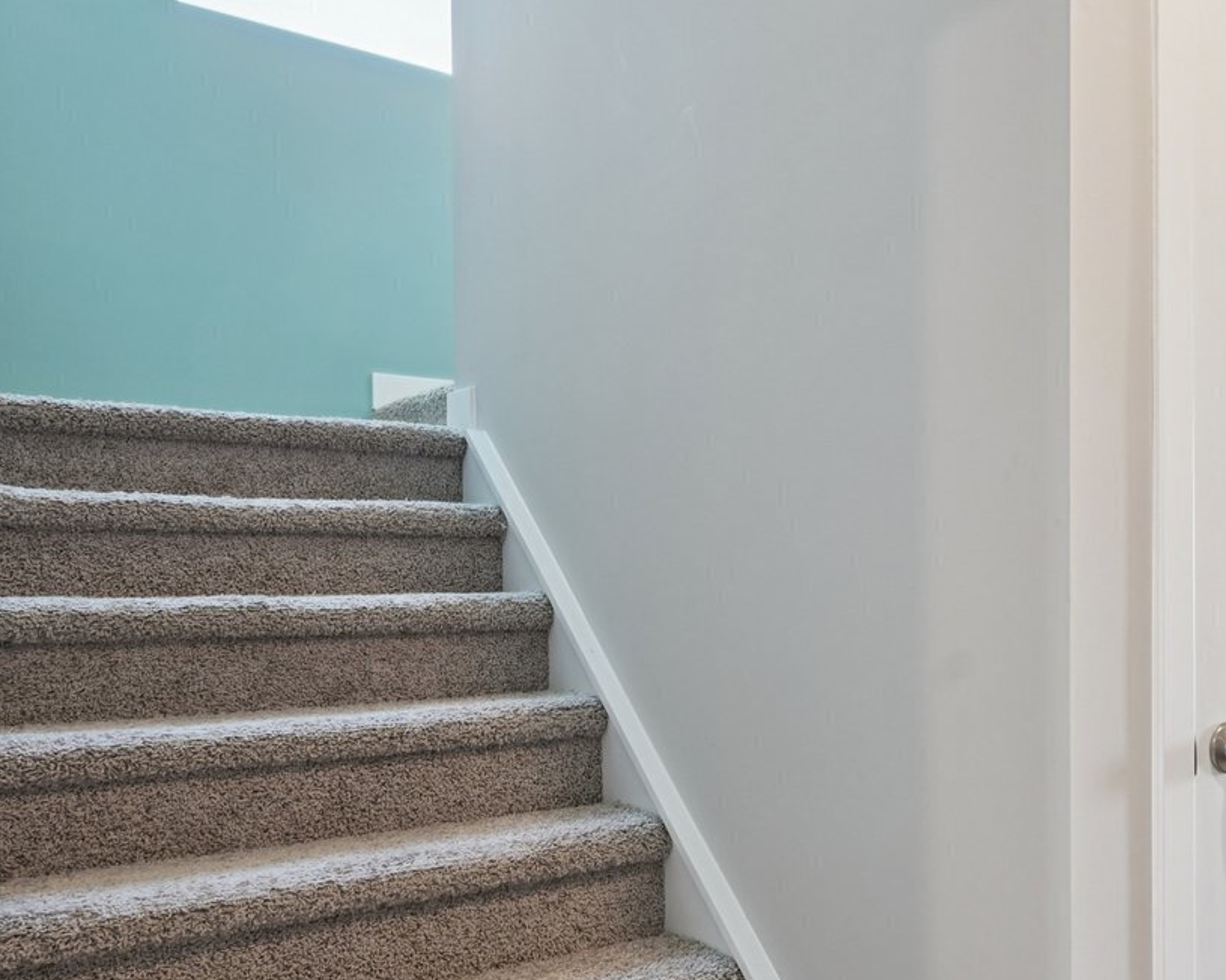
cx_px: 1197
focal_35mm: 33
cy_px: 570
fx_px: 1197
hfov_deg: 46.4
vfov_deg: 44.4
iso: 400
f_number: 8
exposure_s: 1/13
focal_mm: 14
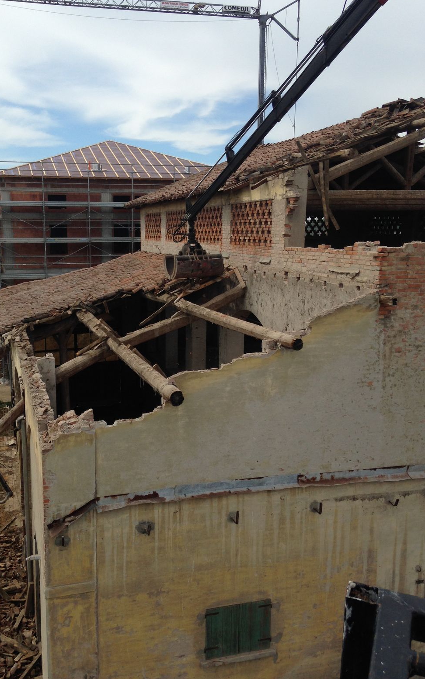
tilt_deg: -10.3
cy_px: 331
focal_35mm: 36
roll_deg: -0.4
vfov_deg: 54.0
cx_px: 163
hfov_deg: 35.2
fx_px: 667
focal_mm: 4.12
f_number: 2.4
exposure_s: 1/1808
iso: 50
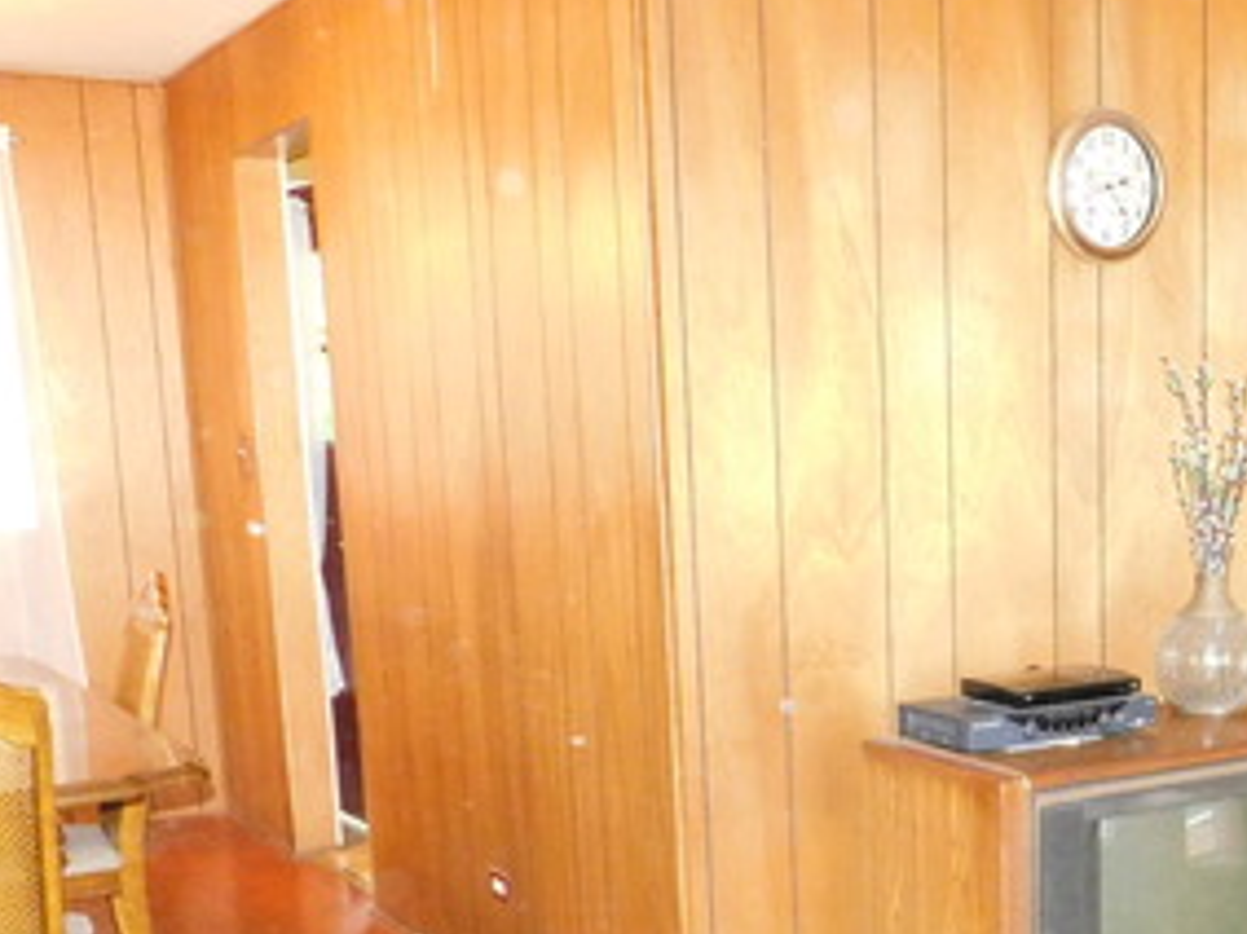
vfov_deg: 27.3
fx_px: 1872
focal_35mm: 52
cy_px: 775
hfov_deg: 35.0
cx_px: 1084
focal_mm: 4
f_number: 3
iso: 1100
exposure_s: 1/30
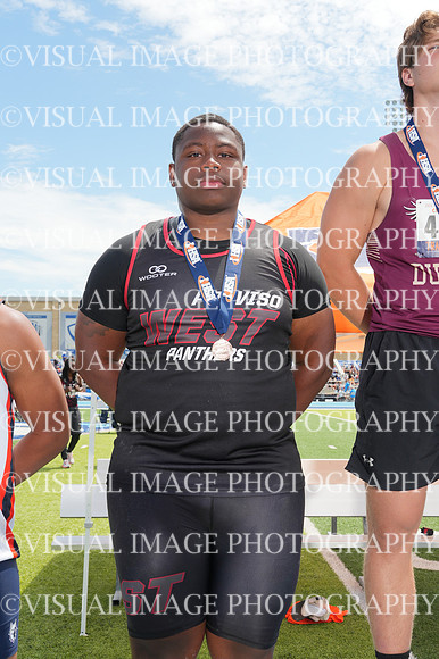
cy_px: 330
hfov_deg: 28.9
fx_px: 852
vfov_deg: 42.3
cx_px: 220
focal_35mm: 46
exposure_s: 1/160
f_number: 8
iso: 100
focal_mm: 31
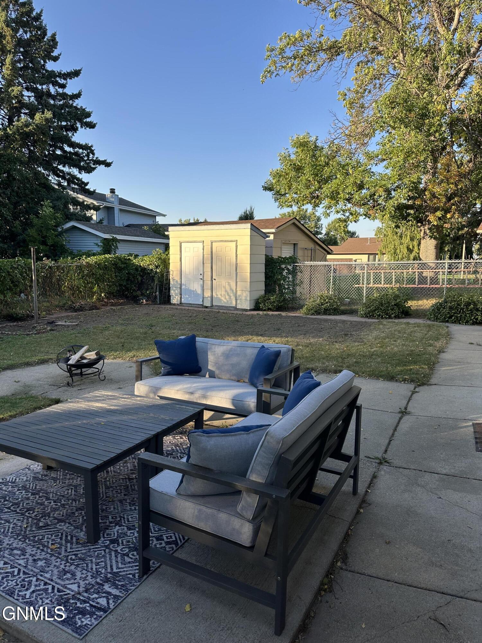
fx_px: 446
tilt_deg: -7.2
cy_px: 322
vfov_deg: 71.6
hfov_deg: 56.8
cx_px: 241
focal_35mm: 24
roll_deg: -1.7
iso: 80
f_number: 1.78
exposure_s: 1/1107
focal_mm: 6.86
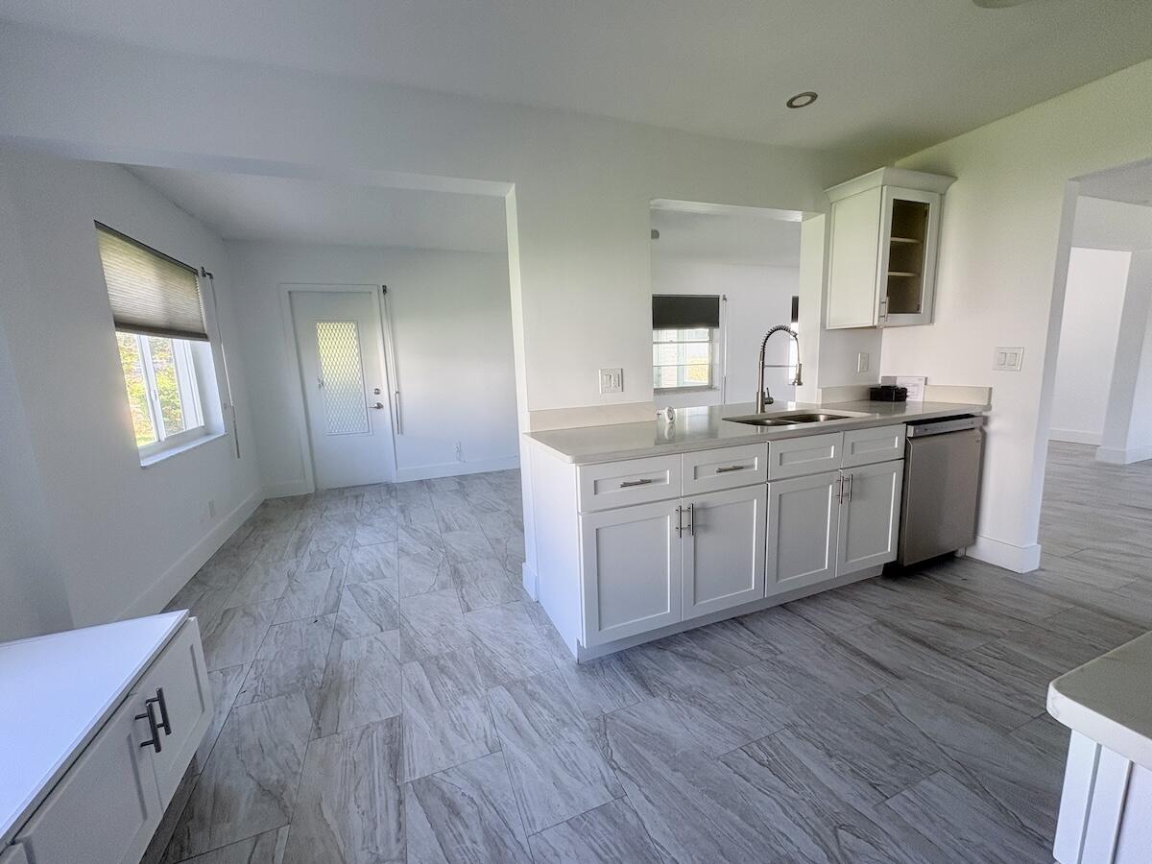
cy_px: 432
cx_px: 576
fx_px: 466
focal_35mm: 14
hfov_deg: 102.1
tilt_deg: -8.9
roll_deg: +2.0
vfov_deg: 85.7
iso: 64
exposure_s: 1/99
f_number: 2.2
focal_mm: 2.22
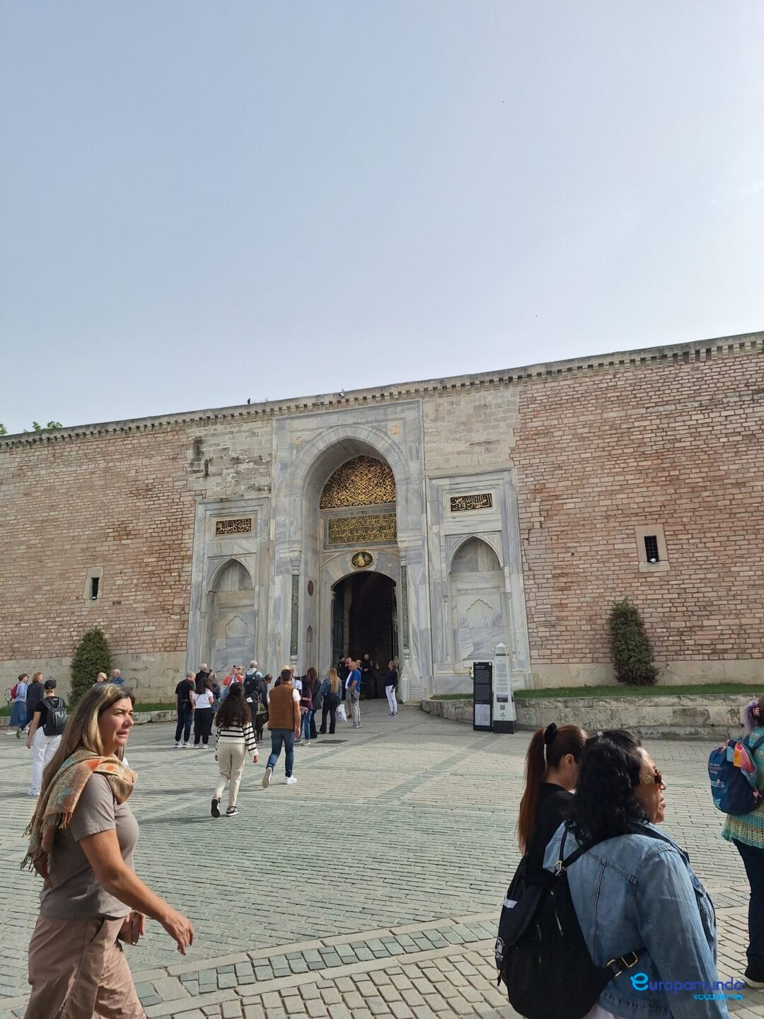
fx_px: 677
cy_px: 510
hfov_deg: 58.9
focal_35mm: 23
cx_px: 382
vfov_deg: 73.9
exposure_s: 1/2801
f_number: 1.8
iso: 40
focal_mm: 5.54
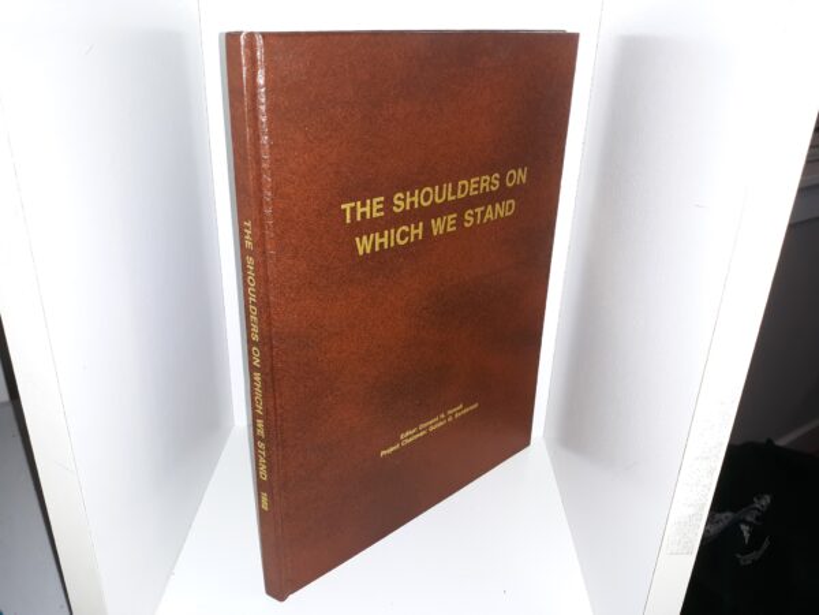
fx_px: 662
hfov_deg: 63.4
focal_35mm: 28
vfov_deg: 49.7
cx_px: 410
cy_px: 308
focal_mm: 3.7
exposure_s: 1/40
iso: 50
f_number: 1.7
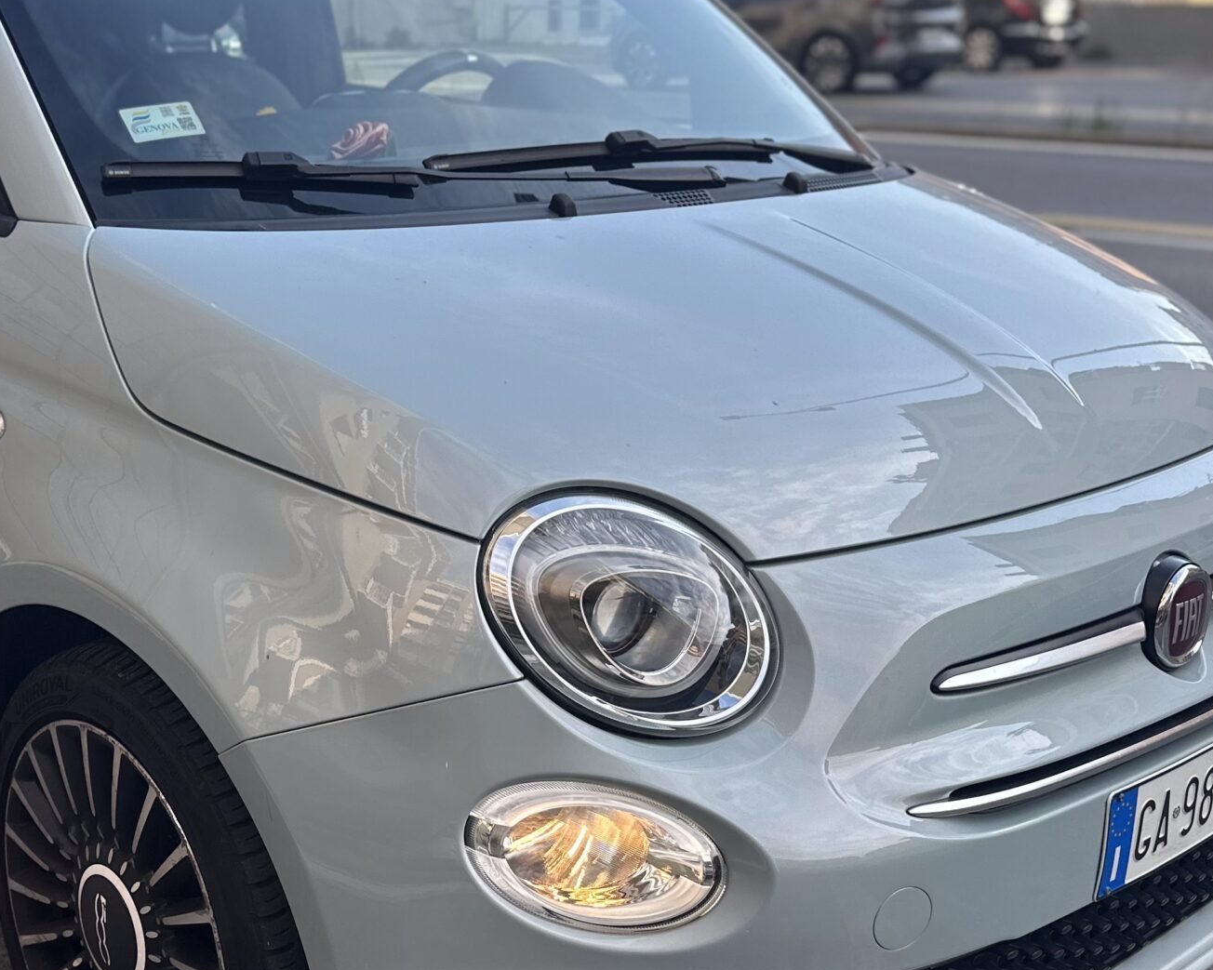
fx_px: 1651
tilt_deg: -20.2
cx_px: 423
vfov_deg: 32.5
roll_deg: +0.1
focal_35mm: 46
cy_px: 631
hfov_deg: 39.9
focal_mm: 6.86
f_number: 1.78
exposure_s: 1/1171
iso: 80
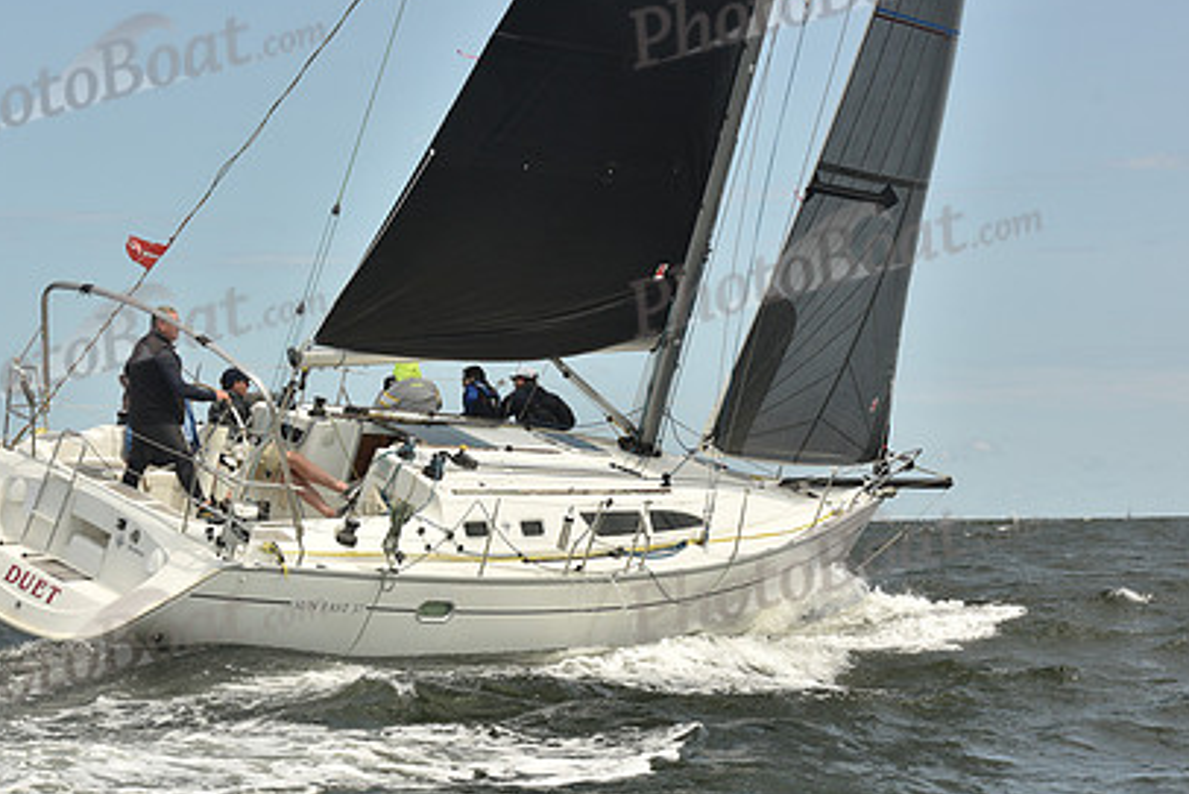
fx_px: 3304
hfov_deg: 20.4
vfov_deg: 13.7
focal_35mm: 100
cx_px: 480
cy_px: 456
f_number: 10
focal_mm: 70
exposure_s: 1/800
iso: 250
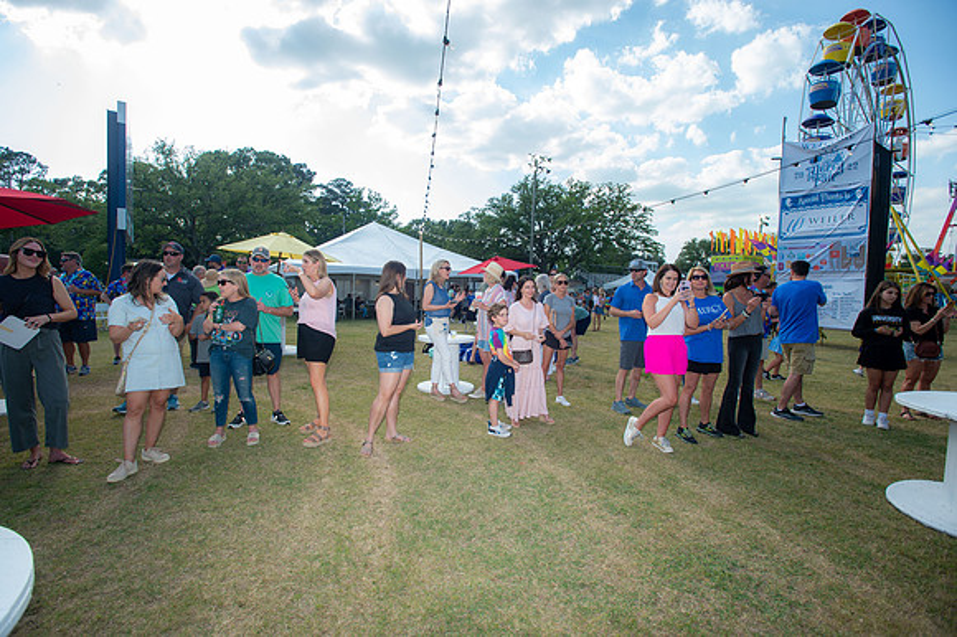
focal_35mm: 17
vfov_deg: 70.4
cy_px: 318
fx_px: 452
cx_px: 478
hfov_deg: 93.3
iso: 100
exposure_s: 1/200
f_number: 5.6
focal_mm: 17
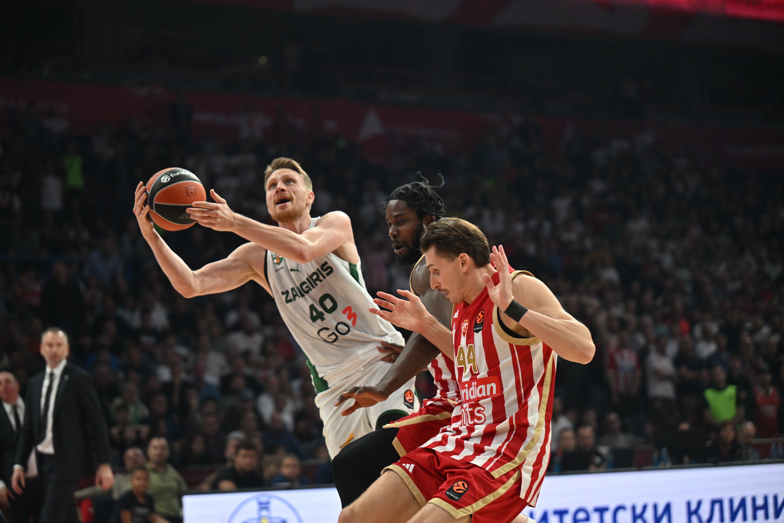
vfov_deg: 13.3
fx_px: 2243
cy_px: 262
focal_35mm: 103
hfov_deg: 19.8
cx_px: 392
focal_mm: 103
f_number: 2.8
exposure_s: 1/2000
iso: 1250
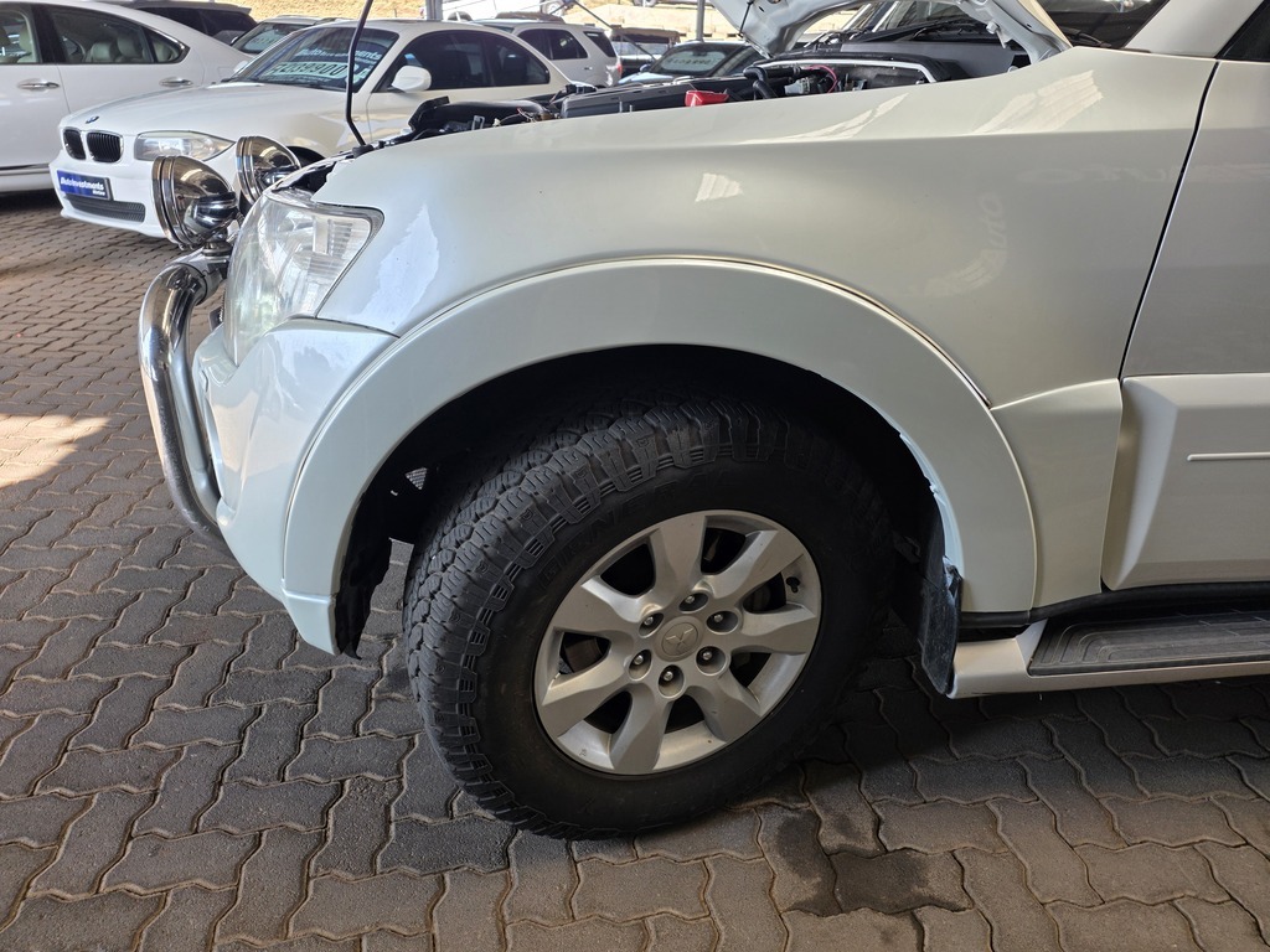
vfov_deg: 58.9
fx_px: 844
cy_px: 476
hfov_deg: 73.9
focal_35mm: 23
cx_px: 635
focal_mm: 6.25
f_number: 1.7
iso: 40
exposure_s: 1/180
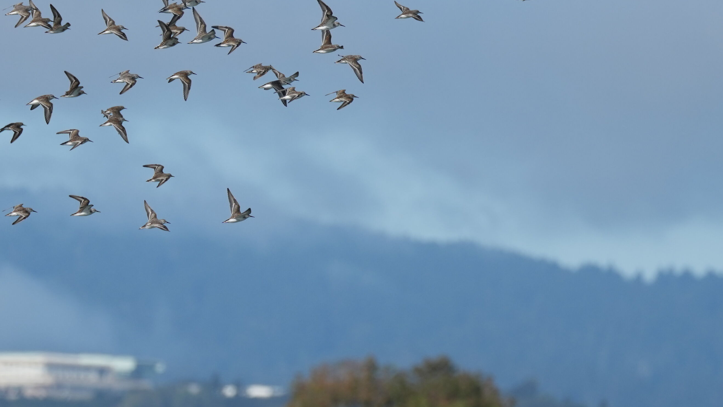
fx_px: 13803
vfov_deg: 1.7
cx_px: 189
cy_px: 179
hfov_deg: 3.0
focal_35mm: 720
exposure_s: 1/2000
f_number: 6.3
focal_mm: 280
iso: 400
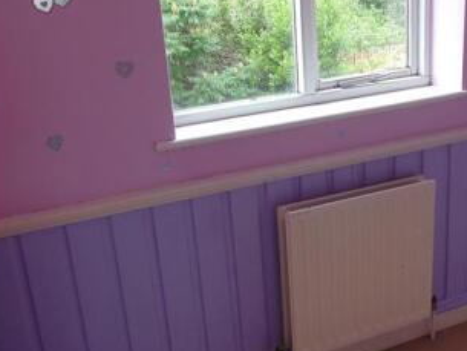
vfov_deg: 34.4
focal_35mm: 42
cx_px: 255
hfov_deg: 44.7
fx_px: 567
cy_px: 180
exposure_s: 1/80
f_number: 3.1
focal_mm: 4
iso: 80
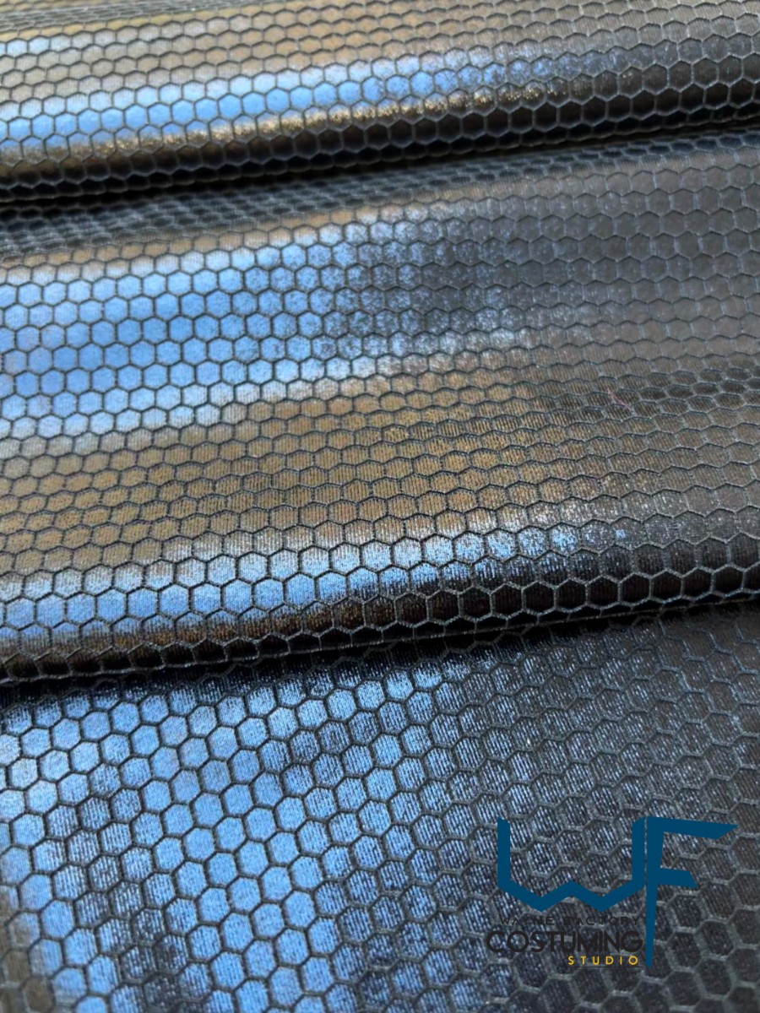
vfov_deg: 67.3
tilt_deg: -65.1
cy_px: 506
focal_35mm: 26
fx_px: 761
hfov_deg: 53.1
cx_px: 380
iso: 200
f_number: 1.6
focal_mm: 5.96
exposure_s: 1/60
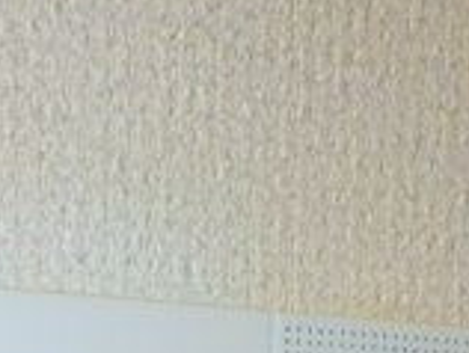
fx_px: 1153
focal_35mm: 85
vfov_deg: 15.2
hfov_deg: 22.7
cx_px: 92
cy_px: 629
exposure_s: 1/60
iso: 160
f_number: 3.5
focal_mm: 3.7
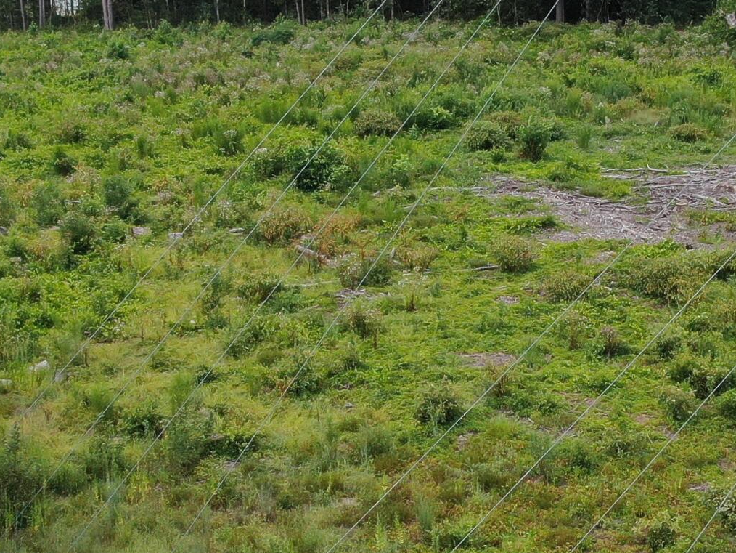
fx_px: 1510
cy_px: 277
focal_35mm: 71
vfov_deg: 20.7
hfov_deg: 27.3
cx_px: 470
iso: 100
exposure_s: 1/500
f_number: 2.8
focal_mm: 4.39
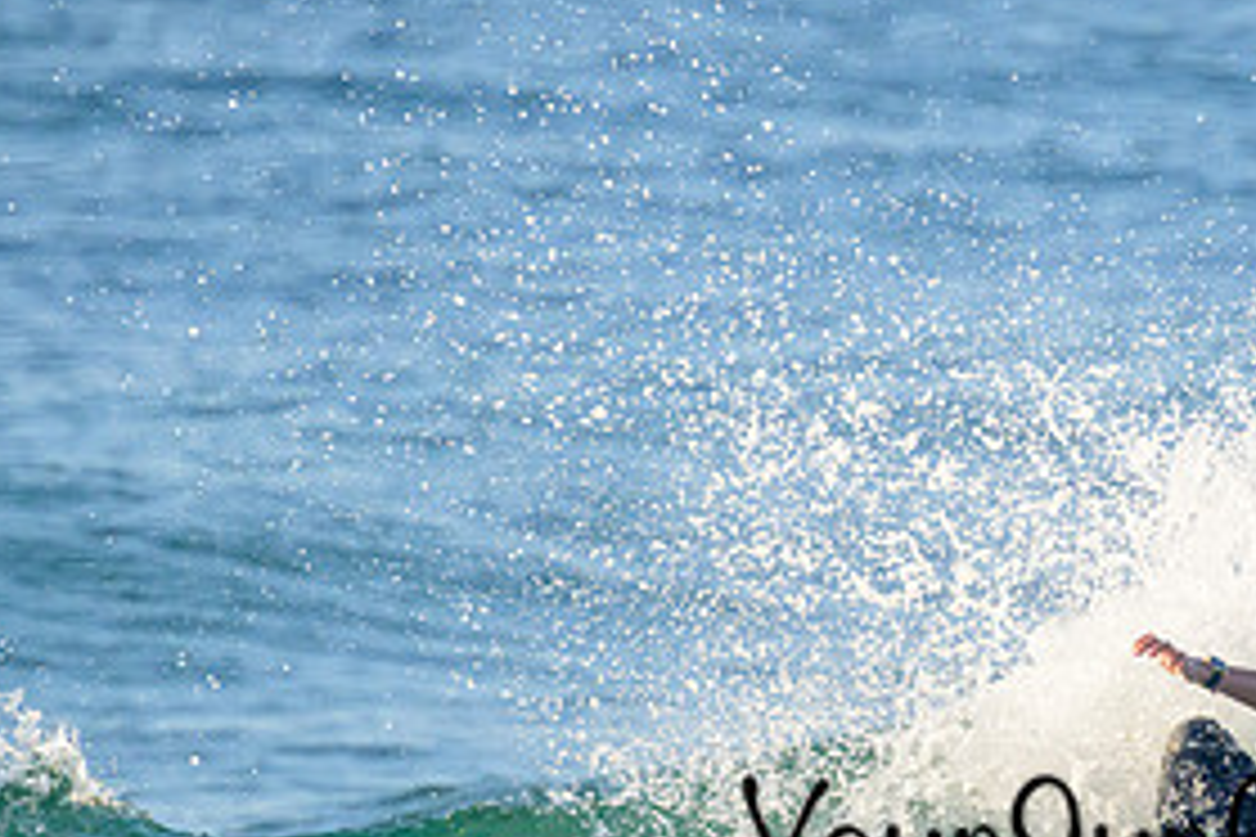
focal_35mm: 1666
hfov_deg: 1.2
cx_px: 1206
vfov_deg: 0.8
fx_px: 58120
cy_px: 808
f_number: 11
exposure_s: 1/2000
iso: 2000
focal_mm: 800
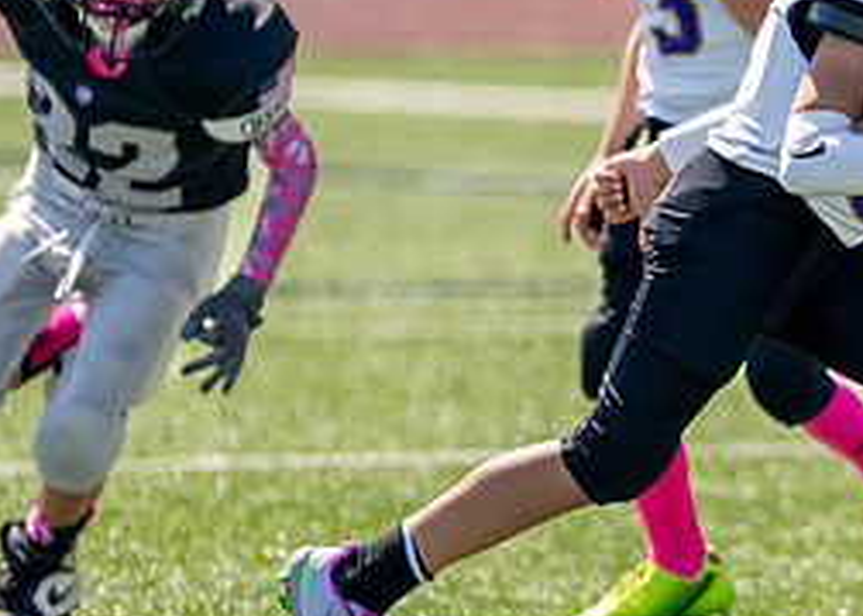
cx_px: 892
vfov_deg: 1.7
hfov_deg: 2.4
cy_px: 118
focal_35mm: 852
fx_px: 20871
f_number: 2.8
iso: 200
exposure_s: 1/3200
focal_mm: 200
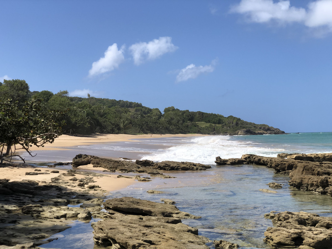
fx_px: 499
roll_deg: +2.0
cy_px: 124
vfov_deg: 28.0
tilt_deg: +1.6
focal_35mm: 52
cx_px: 166
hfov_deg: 36.8
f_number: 2.4
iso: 16
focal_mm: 6
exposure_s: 1/1548
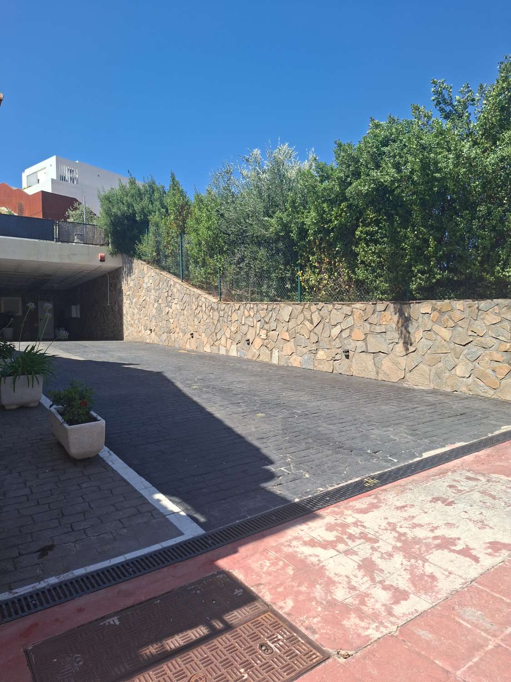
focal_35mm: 23
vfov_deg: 73.9
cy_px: 341
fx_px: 453
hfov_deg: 58.9
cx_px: 256
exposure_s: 1/1427
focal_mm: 5.54
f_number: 1.8
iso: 50
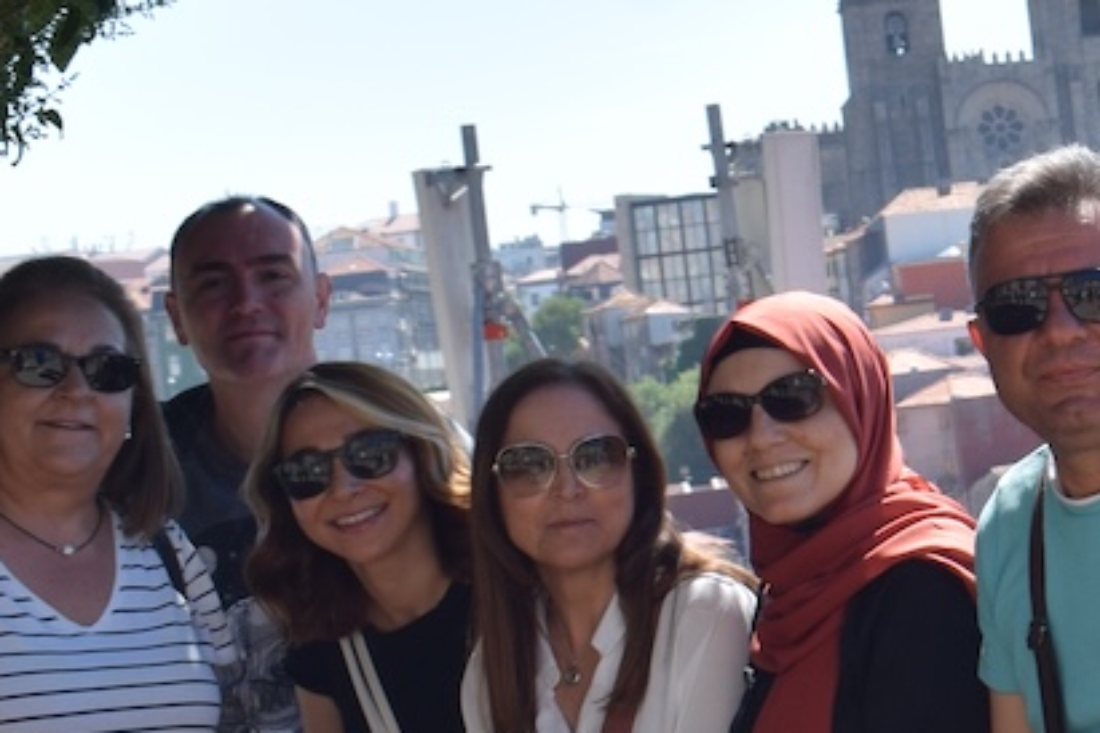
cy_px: 289
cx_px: 1657
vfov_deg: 10.9
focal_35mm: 126
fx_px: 3844
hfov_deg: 15.1
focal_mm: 23
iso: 200
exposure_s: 1/320
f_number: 9
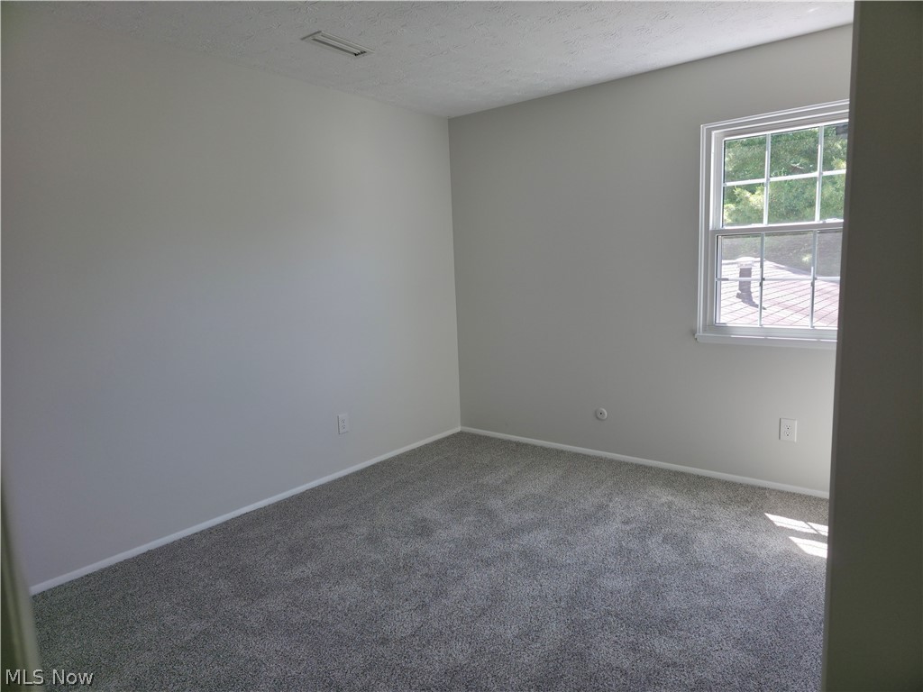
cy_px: 346
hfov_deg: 73.9
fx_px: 613
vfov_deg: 58.9
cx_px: 462
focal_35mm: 23
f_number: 1.7
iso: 64
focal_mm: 6.3
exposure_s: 1/180
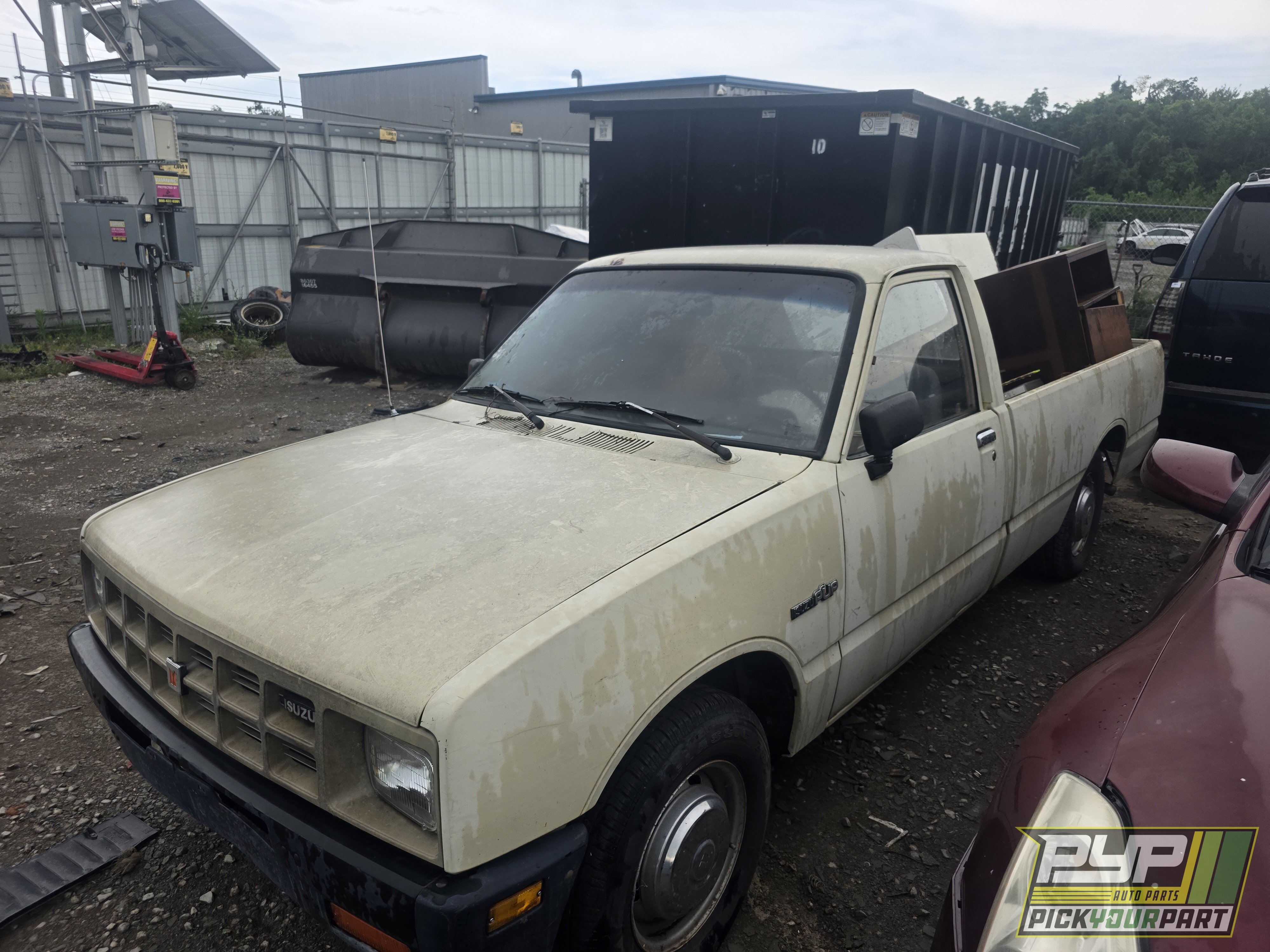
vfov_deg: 58.9
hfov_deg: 73.9
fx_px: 844
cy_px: 476
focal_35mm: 23
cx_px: 635
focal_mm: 6.3
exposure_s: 1/2032
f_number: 1.7
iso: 80
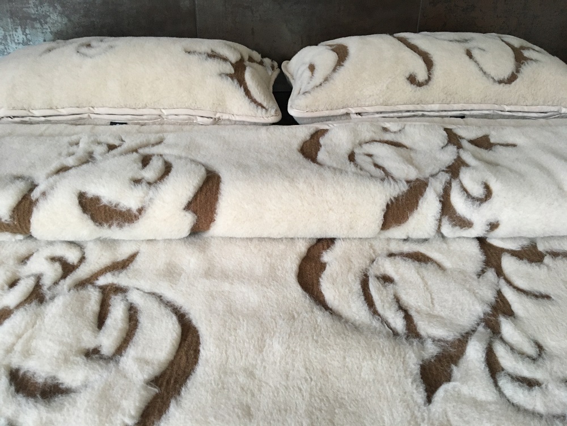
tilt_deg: -31.1
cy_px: 213
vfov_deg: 48.2
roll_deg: +0.6
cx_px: 284
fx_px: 475
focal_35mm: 29
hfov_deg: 61.7
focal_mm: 4.15
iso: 160
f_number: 2.2
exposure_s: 1/33
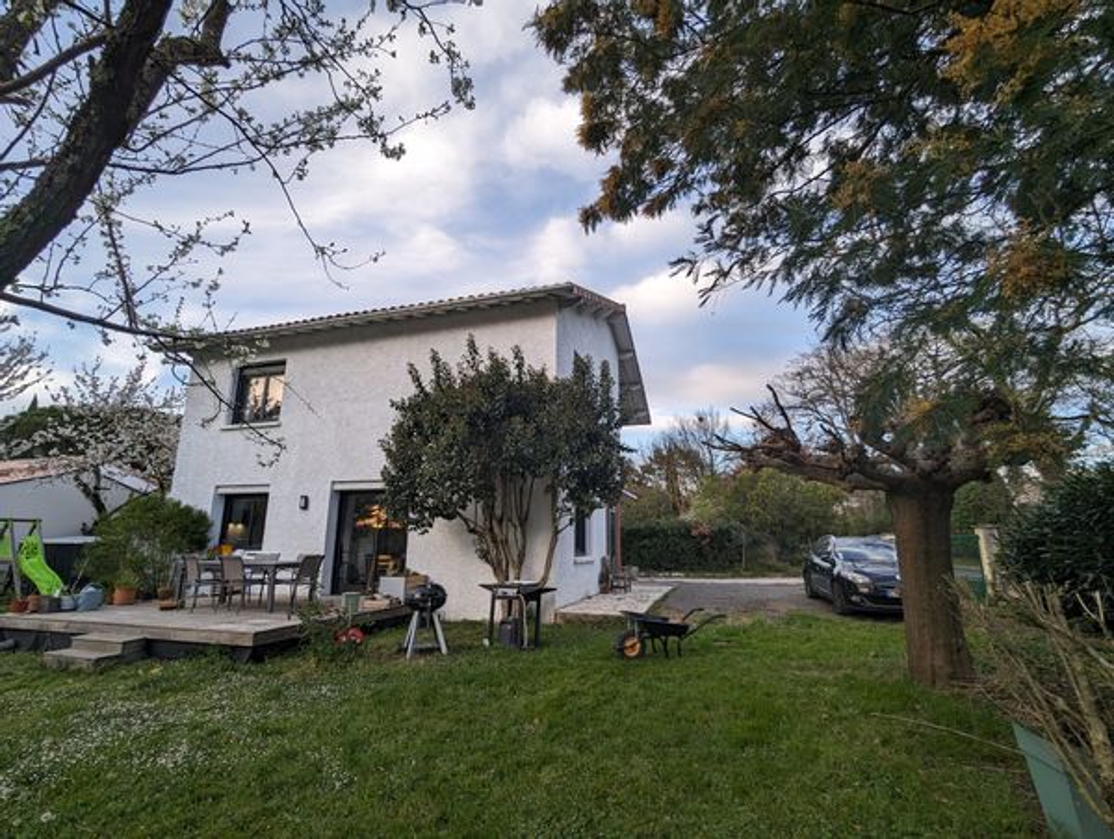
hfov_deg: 94.4
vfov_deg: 78.3
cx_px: 557
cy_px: 420
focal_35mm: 16
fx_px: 516
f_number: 2.2
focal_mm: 2.35
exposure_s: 1/167
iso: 49
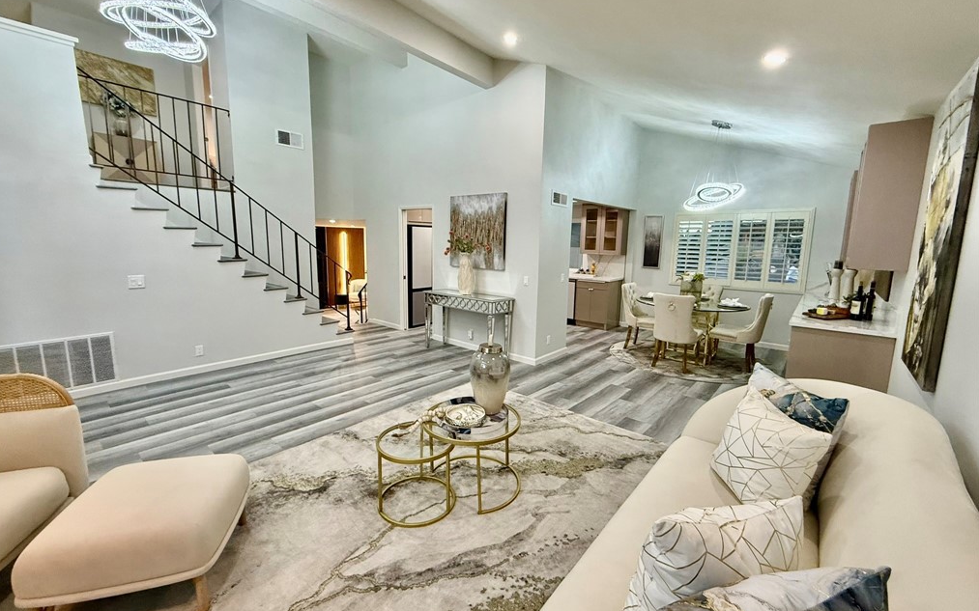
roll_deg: -0.9
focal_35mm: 15
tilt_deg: -7.9
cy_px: 296
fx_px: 400
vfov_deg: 74.8
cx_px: 486
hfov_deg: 101.5
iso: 400
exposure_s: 1/120
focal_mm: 2.22
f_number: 2.2
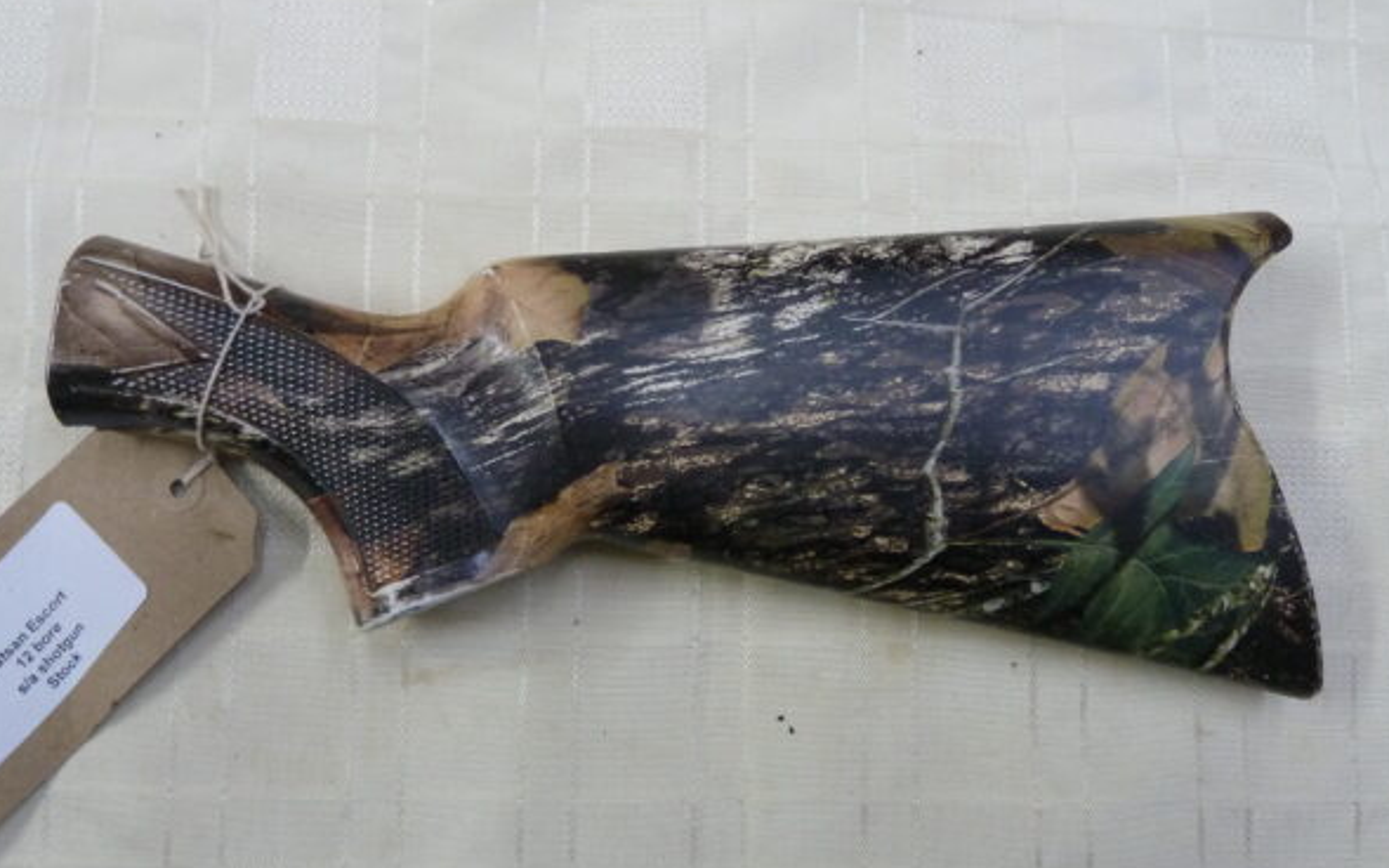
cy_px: 462
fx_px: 1022
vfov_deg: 46.0
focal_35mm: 27
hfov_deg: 68.4
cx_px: 693
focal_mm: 4.1
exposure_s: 1/30
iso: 320
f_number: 3.3
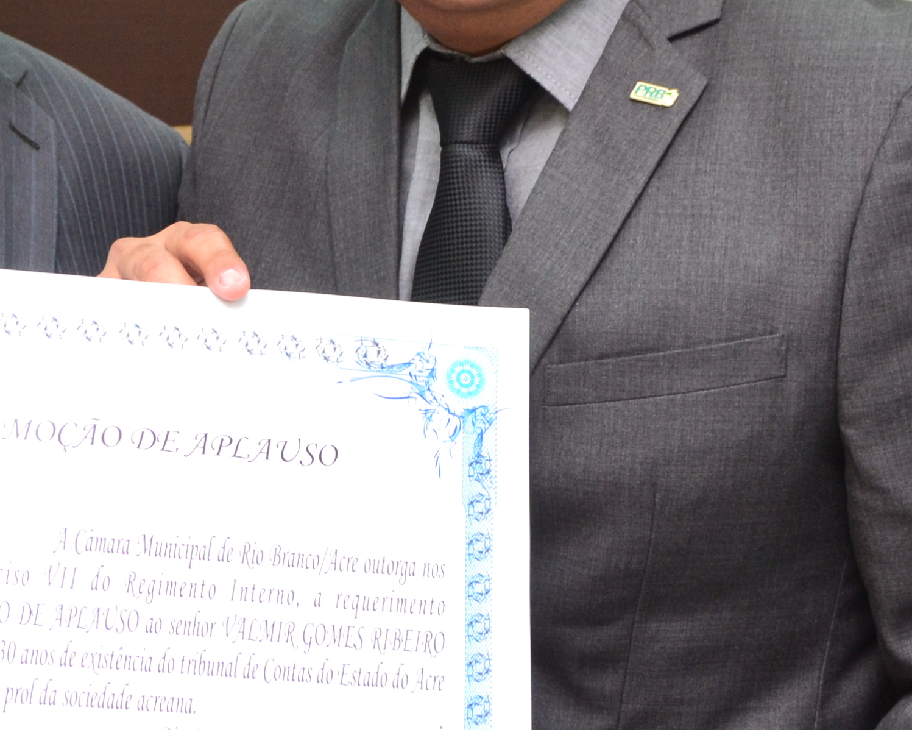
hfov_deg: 18.4
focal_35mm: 104
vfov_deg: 14.8
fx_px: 2808
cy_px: 318
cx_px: 305
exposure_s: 1/30
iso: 640
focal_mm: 24
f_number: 4
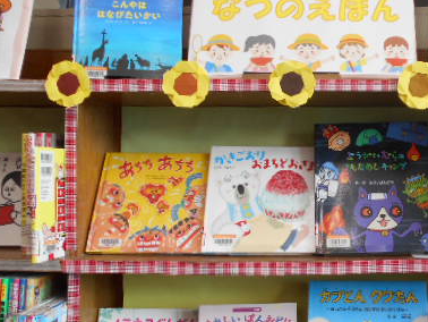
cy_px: 197
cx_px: 313
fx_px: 544
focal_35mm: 44
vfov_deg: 32.8
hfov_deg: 41.8
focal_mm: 4.6
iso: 140
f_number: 3.2
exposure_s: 1/30
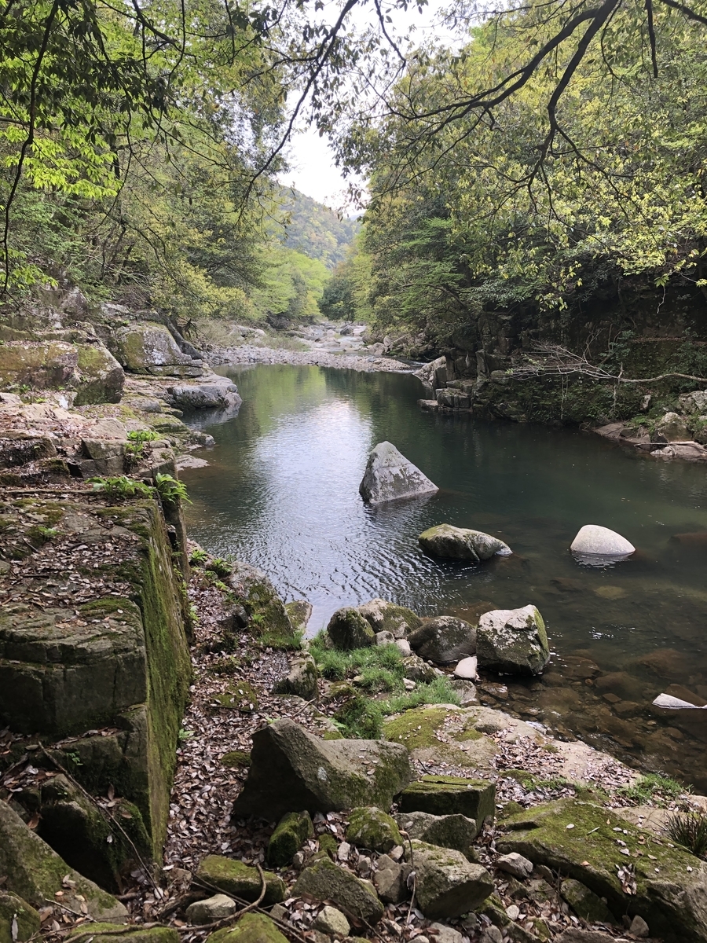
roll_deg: -0.5
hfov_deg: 49.7
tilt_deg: -10.8
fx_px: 762
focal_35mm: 28
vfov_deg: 63.4
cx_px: 354
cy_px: 472
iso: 50
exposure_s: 1/120
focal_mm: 3.99
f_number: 1.8
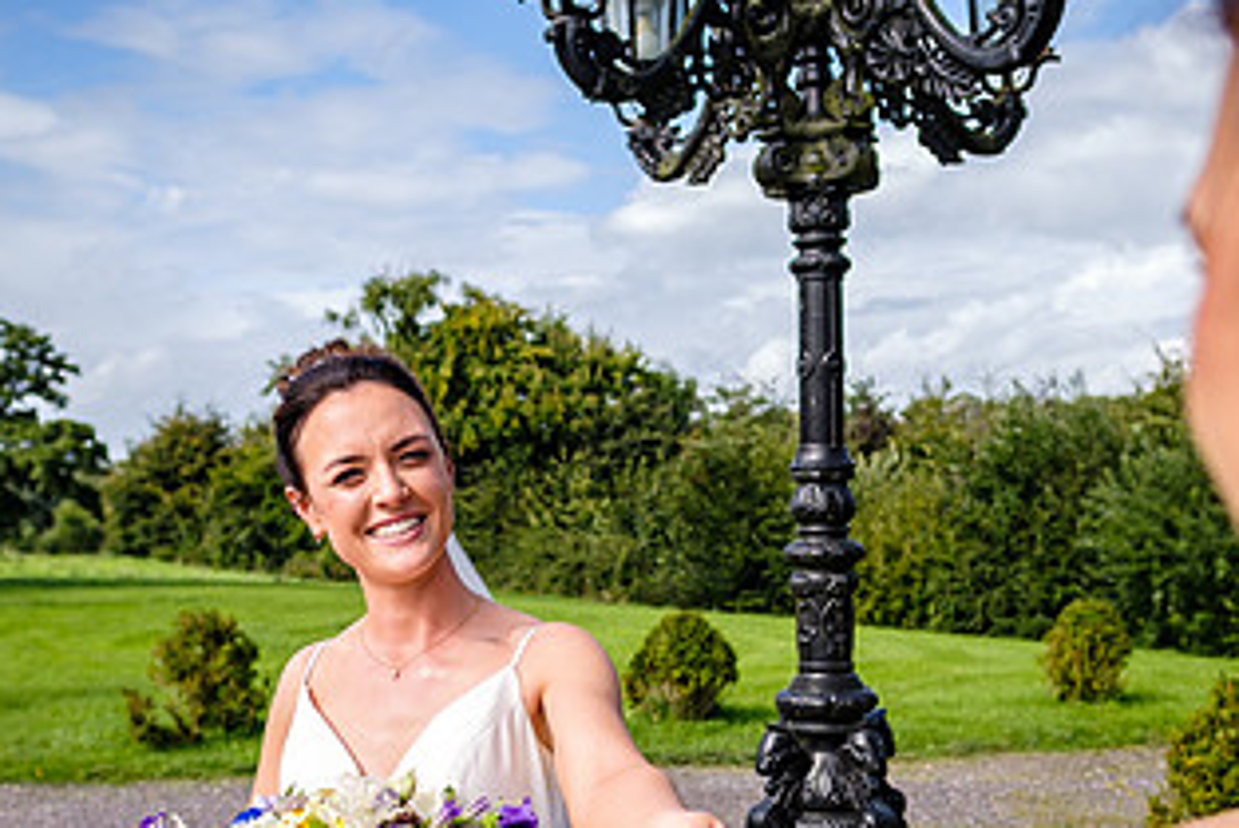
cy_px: 624
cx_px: 598
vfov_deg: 29.4
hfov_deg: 43.6
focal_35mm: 45
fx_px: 1549
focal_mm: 16
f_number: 2.2
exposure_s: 1/2000
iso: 200
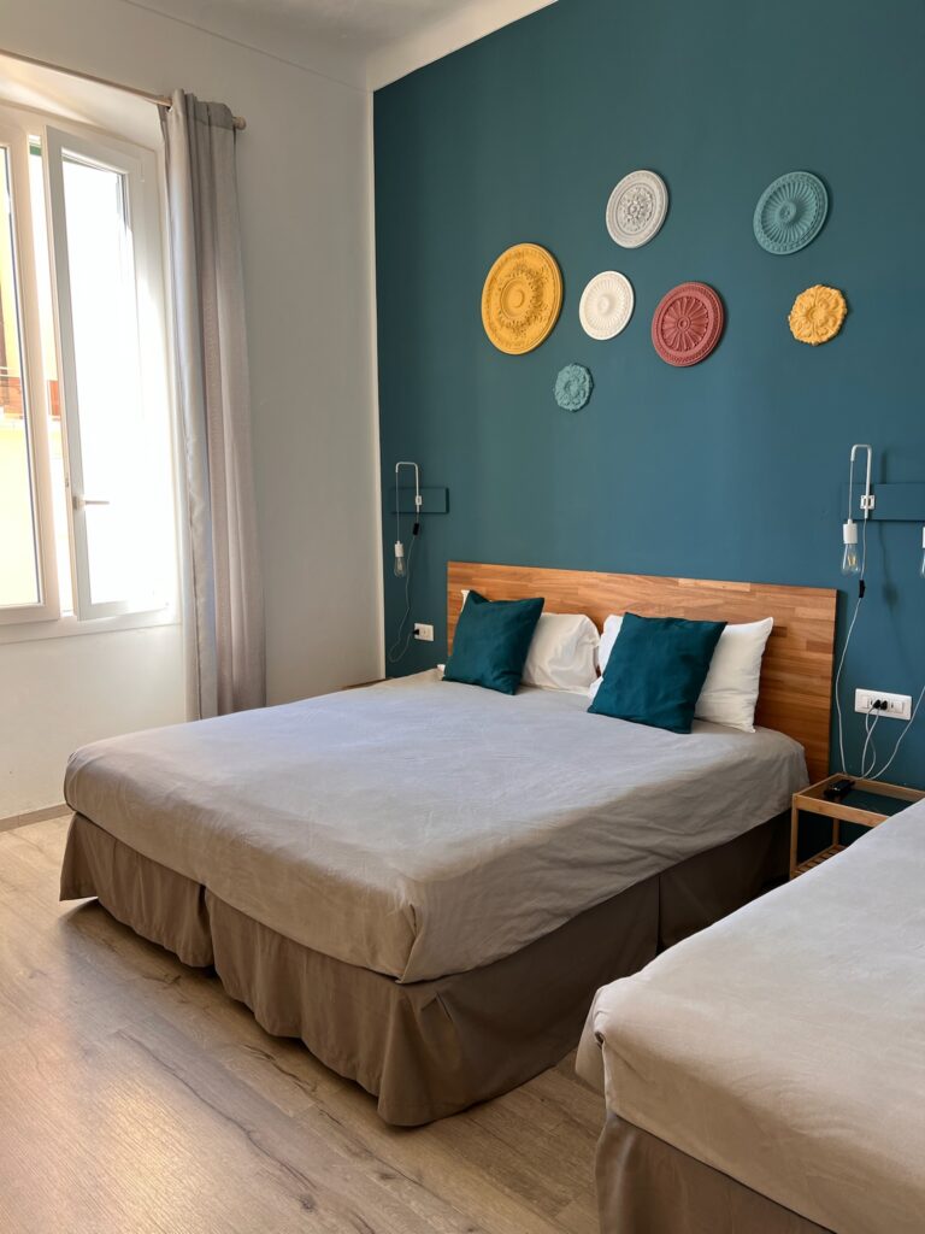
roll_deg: +1.1
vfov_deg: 67.3
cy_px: 617
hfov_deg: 53.1
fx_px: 926
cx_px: 462
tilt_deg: -7.3
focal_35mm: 26
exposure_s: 1/121
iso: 50
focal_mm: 5.7
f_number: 1.5
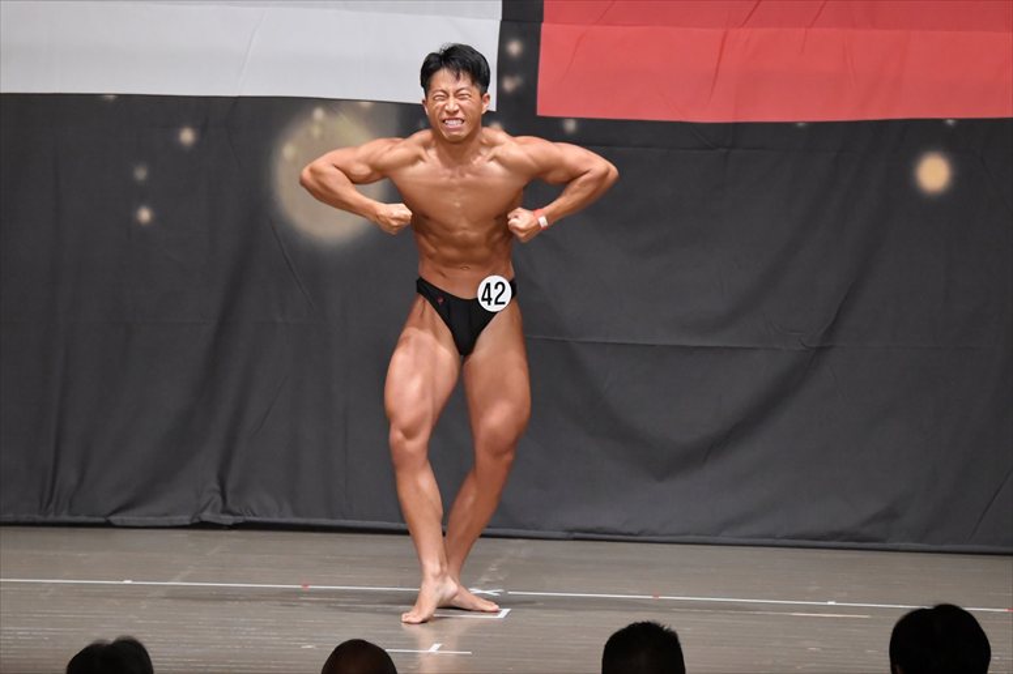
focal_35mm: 225
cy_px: 337
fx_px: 6328
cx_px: 506
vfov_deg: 6.1
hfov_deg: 9.2
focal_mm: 150
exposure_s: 1/400
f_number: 5.6
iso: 6400
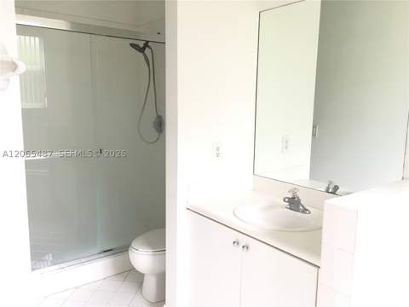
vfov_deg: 48.2
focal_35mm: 29
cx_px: 204
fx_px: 343
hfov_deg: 61.7
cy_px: 154
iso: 80
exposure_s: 1/30
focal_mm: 4.15
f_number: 2.2
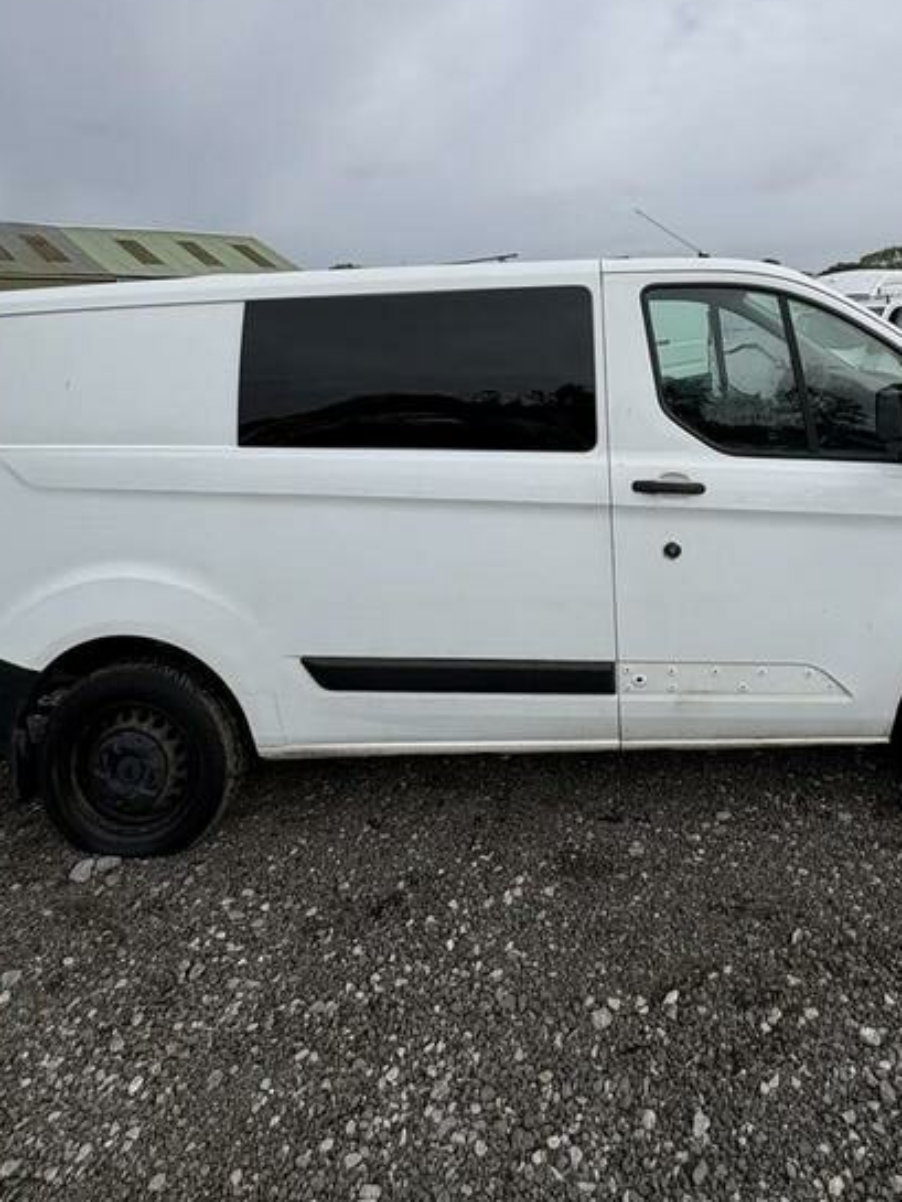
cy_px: 320
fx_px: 799
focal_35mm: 23
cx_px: 576
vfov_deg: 69.7
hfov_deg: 58.0
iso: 50
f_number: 2.2
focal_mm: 2.22
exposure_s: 1/1709
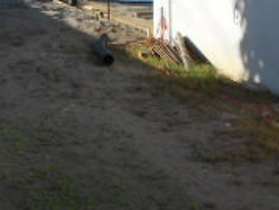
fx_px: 928
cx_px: 64
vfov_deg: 12.6
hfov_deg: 17.0
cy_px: -50
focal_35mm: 115
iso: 80
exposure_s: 1/640
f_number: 3.6
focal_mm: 5.8
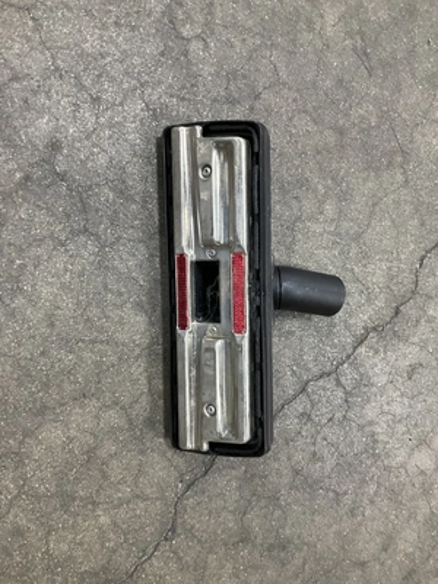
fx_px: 489
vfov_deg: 61.7
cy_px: 292
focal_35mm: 29
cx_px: 219
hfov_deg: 48.2
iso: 320
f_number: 1.8
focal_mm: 3
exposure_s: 1/40
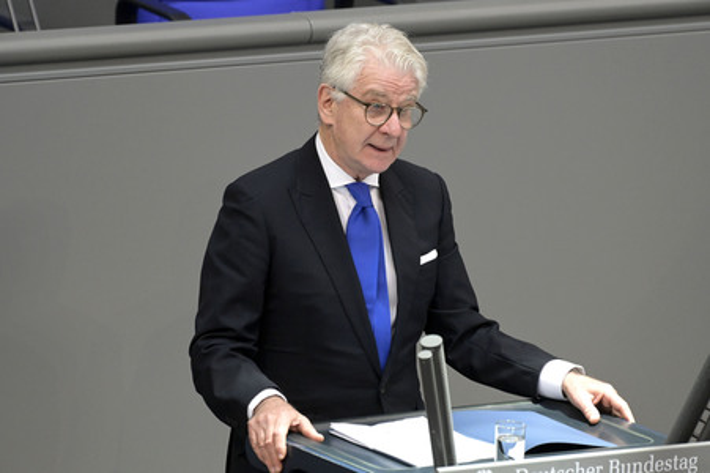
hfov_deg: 5.0
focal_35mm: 410
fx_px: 8080
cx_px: 355
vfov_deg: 3.3
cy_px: 236
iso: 8000
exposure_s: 1/320
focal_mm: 410
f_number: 5.6
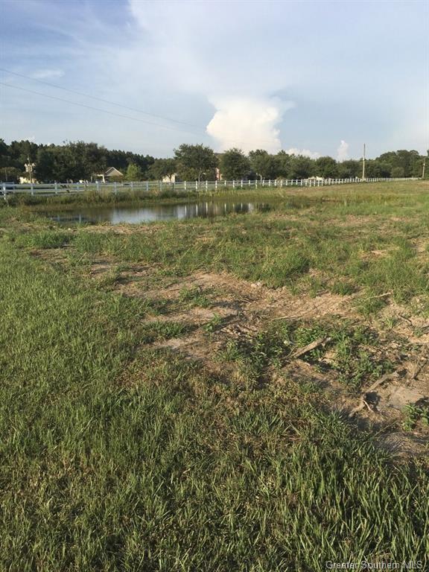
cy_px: 286
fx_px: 479
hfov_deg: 48.2
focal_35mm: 29
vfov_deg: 61.7
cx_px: 214
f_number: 2.2
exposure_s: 1/1374
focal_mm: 4.15
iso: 25
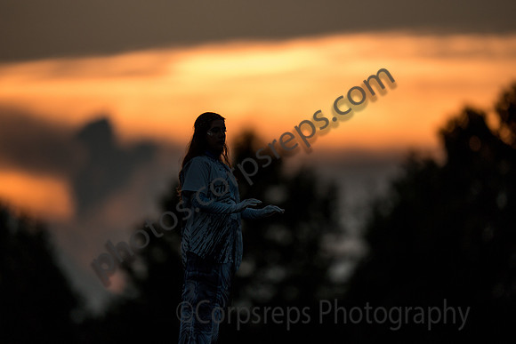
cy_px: 172
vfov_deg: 3.4
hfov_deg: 5.2
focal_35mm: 400
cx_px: 258
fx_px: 5734
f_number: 2.8
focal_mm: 400
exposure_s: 1/6400
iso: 320
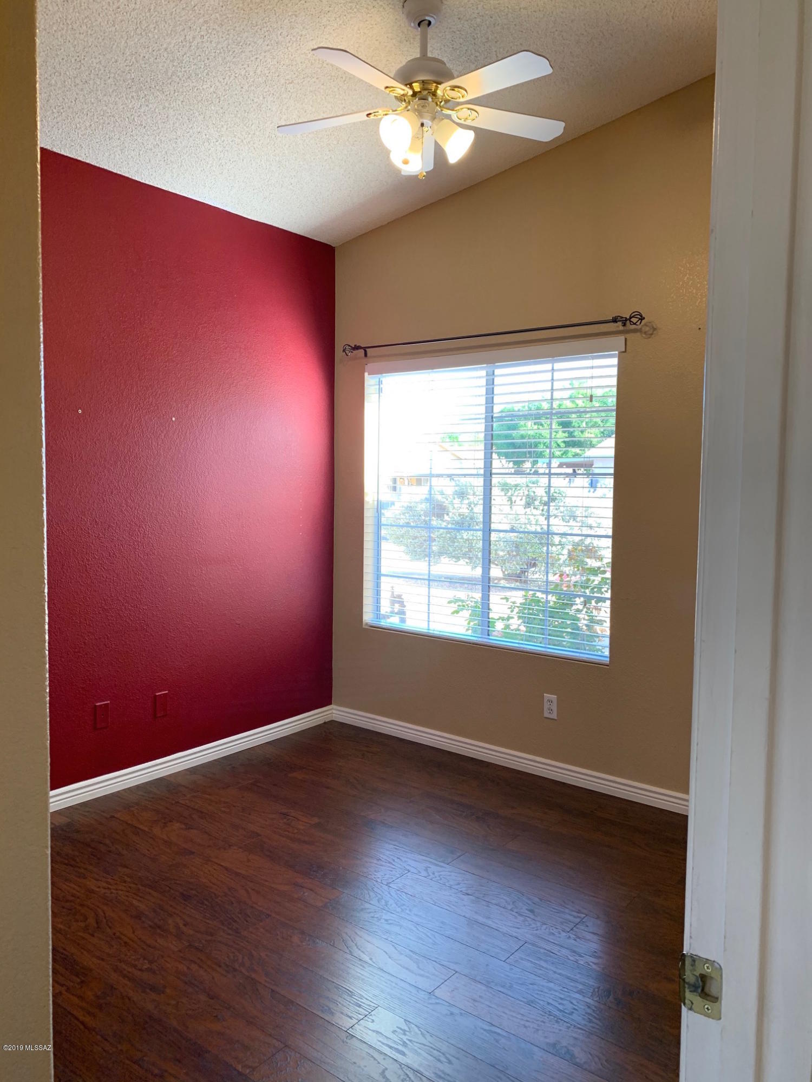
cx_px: 406
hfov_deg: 53.1
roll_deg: -1.1
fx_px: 813
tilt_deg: -2.9
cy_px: 541
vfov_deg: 67.3
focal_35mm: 26
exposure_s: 1/106
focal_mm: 4.25
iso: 100
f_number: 1.8
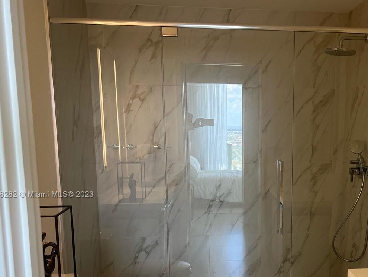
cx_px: 272
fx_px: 447
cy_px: 195
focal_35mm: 42
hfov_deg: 43.5
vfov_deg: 33.9
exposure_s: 1/120
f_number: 1.5
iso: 100
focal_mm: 5.7
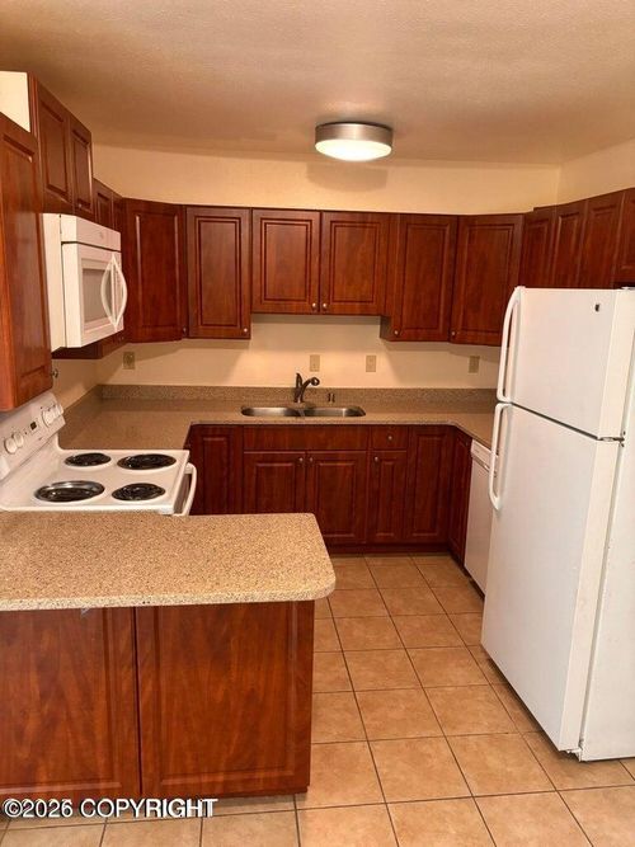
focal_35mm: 26
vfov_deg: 67.3
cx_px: 318
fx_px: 636
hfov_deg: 53.0
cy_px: 424
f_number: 1.6
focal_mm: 5.96
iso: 500
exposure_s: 1/60
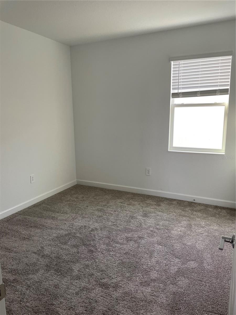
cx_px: 118
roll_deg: +1.1
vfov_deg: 67.3
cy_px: 158
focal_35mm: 26
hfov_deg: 53.1
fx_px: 236
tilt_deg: -10.0
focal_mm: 4.2
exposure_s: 1/119
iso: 125
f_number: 1.6
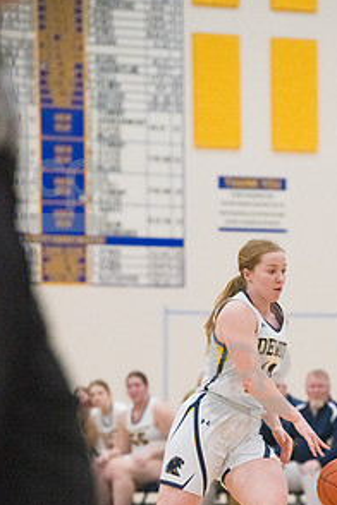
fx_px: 4184
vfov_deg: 6.9
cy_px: 380
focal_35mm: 298
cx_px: 249
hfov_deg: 4.6
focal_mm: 195
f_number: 4.5
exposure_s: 1/1600
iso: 10000
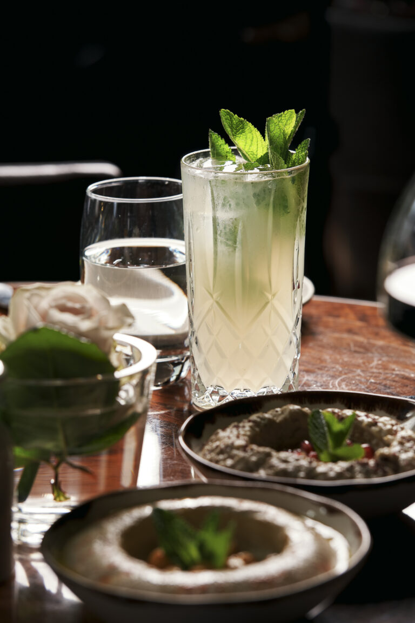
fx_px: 2075
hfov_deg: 11.4
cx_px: 208
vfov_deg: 17.1
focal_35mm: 120
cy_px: 312
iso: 200
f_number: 4.5
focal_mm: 80
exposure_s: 1/125
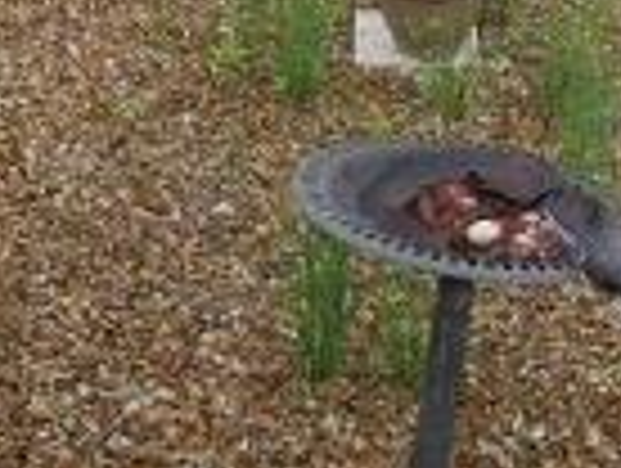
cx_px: 362
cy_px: -196
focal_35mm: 118
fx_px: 2121
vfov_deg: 12.1
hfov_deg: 16.7
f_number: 4.5
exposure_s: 1/200
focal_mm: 14
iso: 200
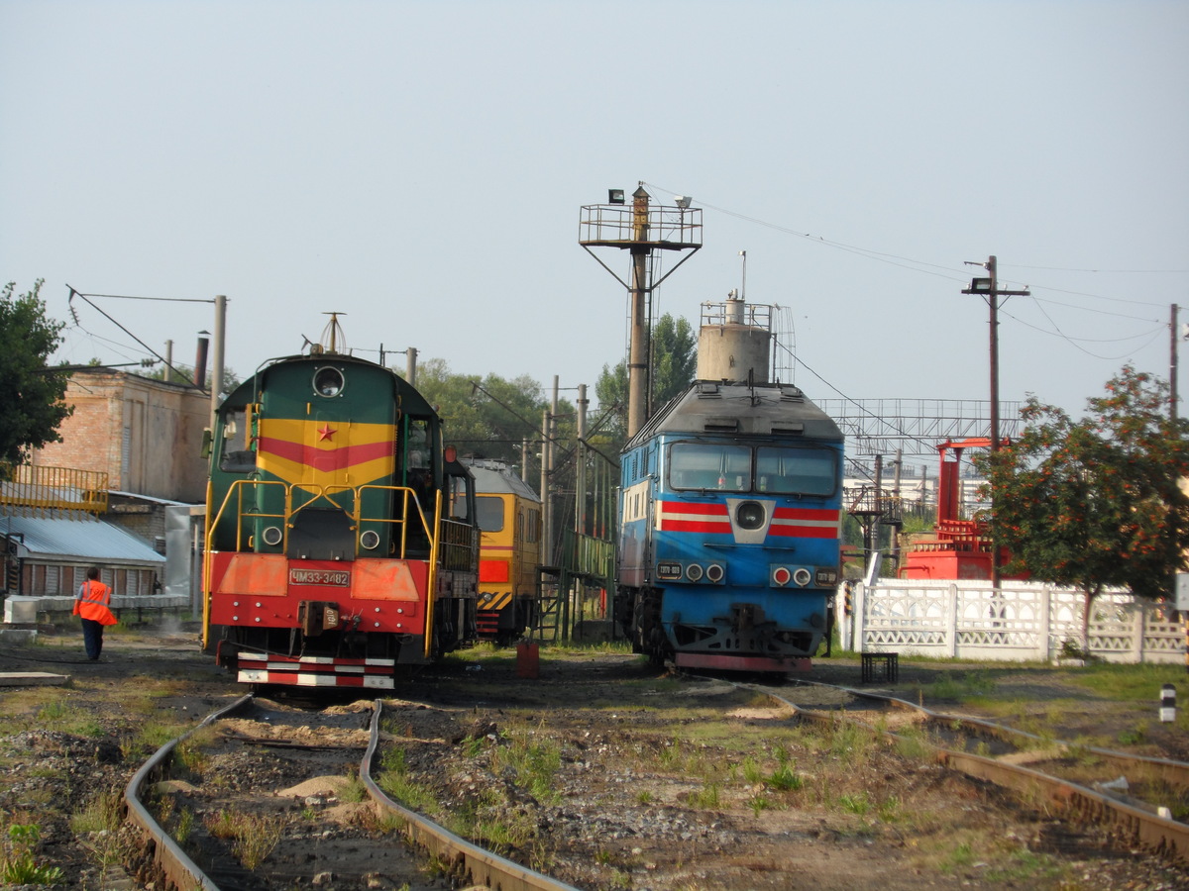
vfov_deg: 7.2
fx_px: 7110
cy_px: 446
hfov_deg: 9.6
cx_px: 594
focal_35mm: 207
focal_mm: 38.8
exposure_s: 1/180
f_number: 5.3
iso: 80
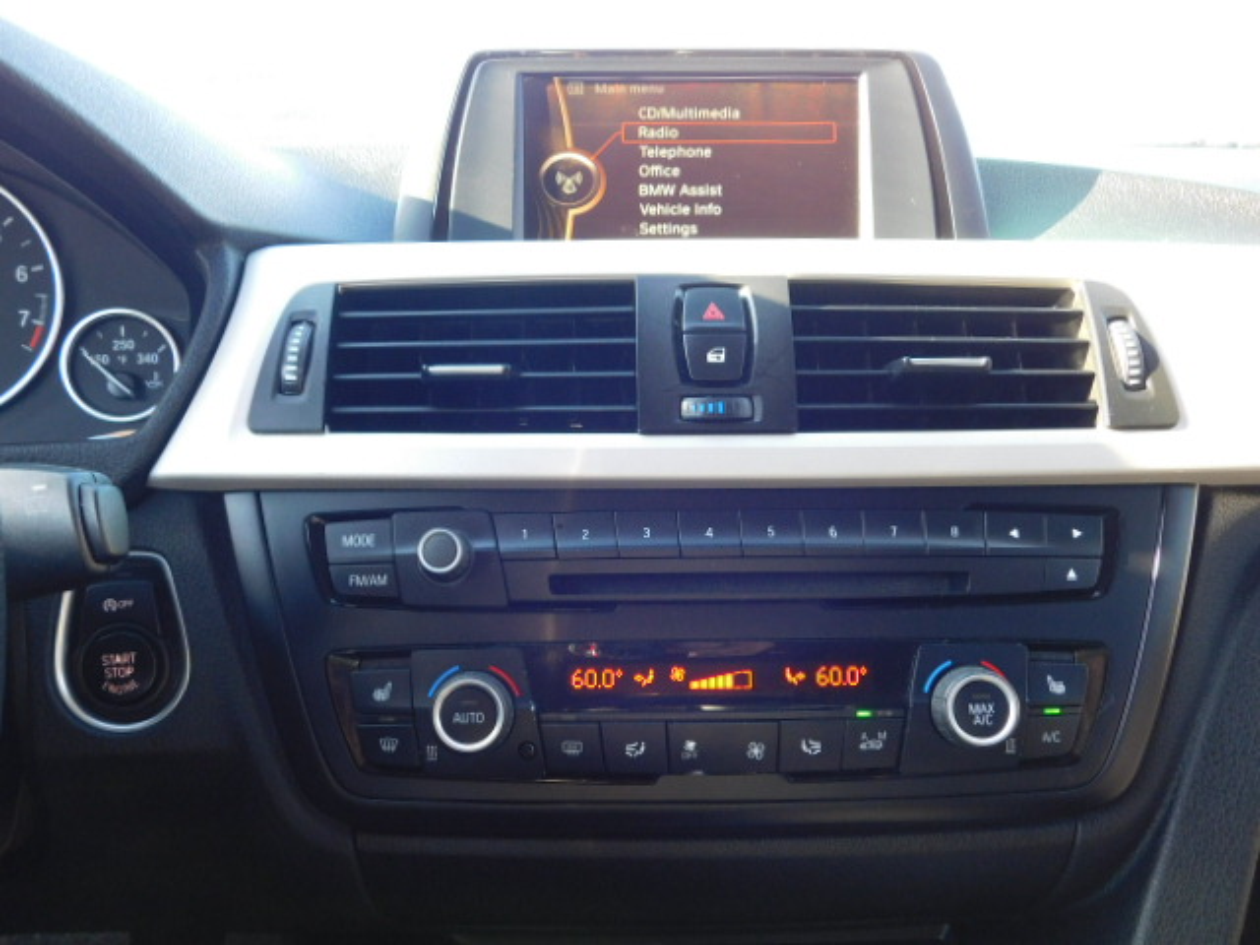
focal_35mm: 30
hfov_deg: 60.0
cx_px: 630
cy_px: 472
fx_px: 1092
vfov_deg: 46.8
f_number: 3.2
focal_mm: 5.3
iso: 200
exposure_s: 1/30
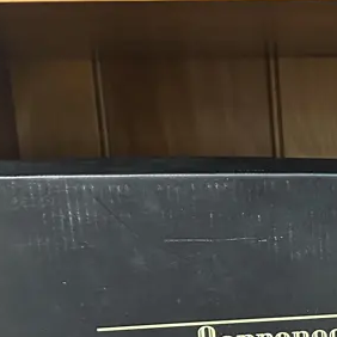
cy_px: 342
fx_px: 848
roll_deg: -0.1
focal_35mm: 77
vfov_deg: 21.6
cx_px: 525
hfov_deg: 19.3
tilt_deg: -13.9
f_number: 1.78
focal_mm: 6.86
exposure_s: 1/33
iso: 640
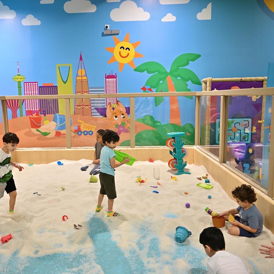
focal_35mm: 31
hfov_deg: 52.2
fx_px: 278
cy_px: 136
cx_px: 109
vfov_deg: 52.5
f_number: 3.2
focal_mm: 24
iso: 400
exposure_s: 1/200
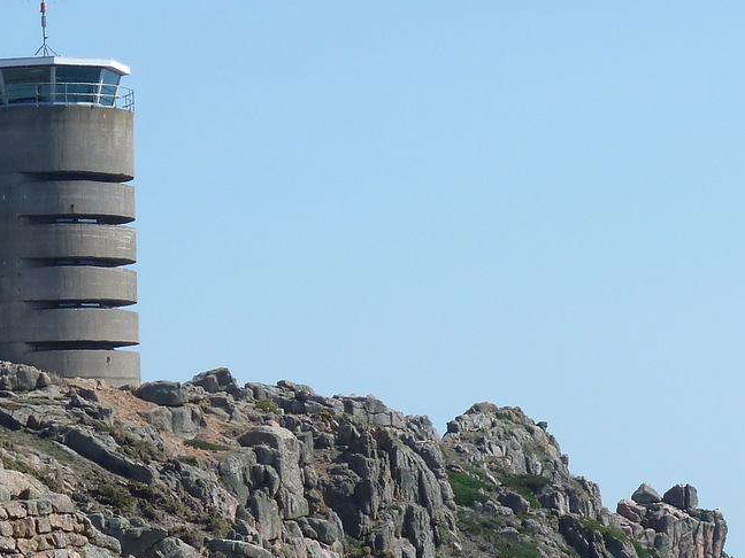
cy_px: 607
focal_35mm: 205
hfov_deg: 9.6
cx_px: 215
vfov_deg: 7.2
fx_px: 4412
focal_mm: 13.7
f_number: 4.5
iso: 80
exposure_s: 1/500
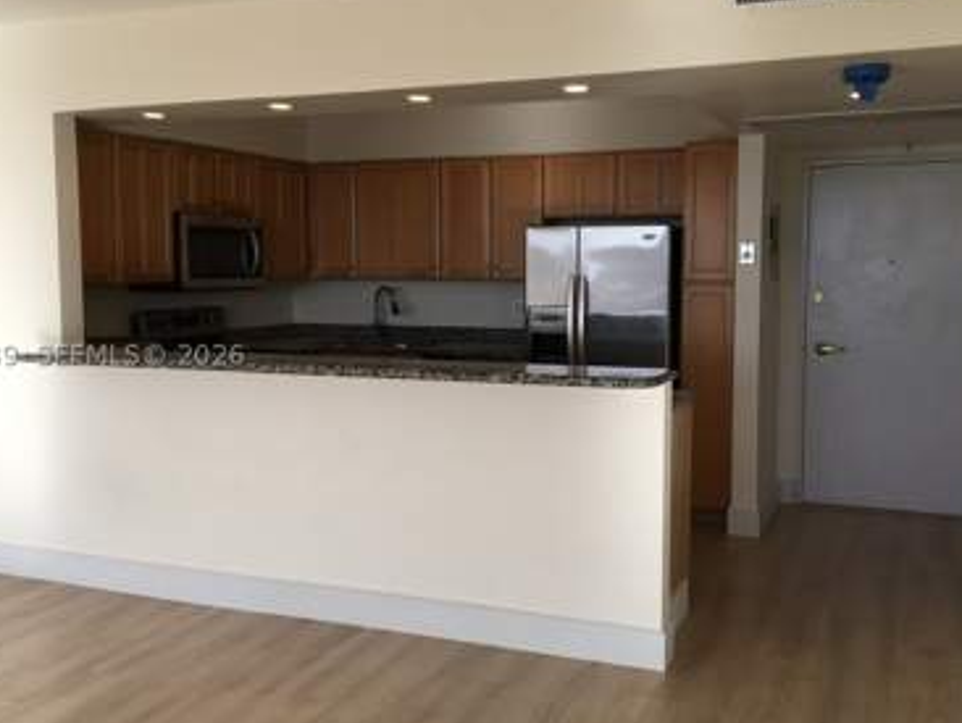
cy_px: 355
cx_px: 486
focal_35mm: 38
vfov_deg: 37.8
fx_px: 1057
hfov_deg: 48.9
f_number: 2.2
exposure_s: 1/262
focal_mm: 4.15
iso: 25
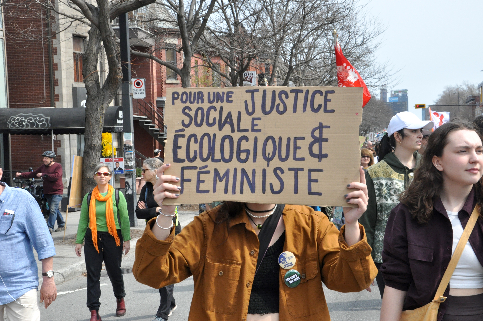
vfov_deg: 21.5
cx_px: 242
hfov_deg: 31.9
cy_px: 160
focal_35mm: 63
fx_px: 844
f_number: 13
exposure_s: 1/640
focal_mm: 42
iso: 1000
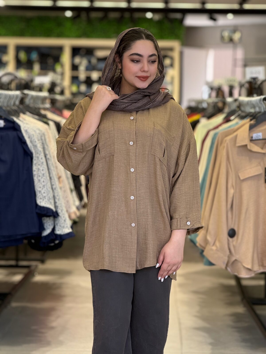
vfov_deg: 16.4
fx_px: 1229
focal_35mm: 120
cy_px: 177
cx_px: 133
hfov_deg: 12.3
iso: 80
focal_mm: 15.66
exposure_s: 1/99
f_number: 2.8
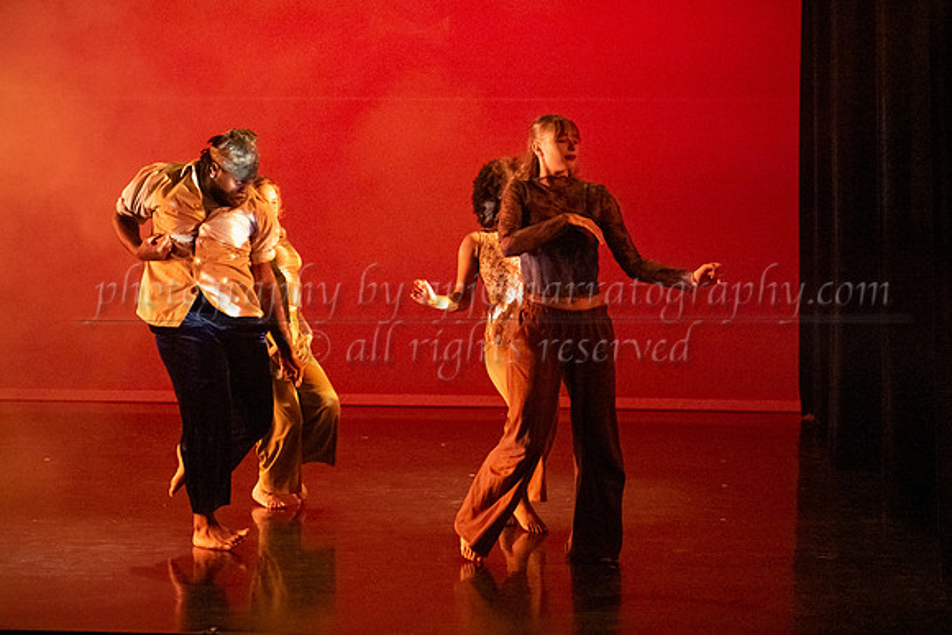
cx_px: 543
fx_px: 1903
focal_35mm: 72
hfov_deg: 28.1
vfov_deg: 18.9
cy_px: 292
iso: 6400
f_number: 3.5
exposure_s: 1/320
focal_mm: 62
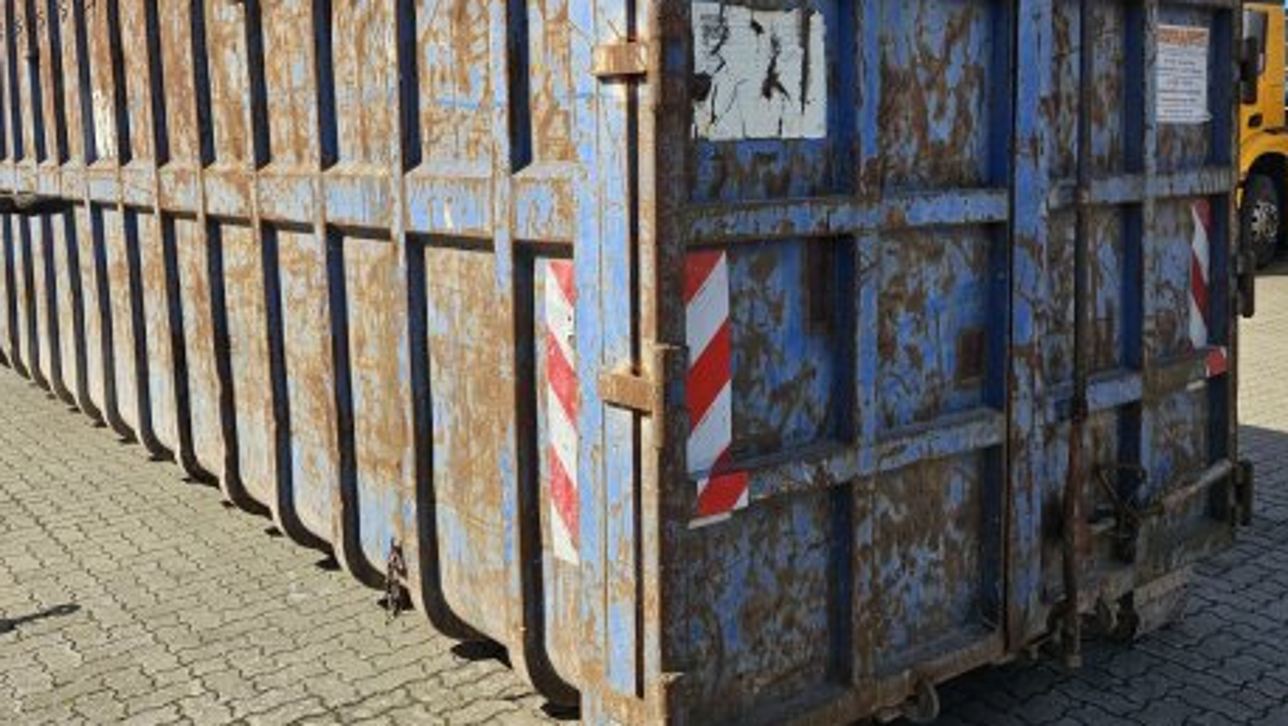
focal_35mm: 35
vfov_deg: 33.5
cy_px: 245
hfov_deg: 56.6
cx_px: 602
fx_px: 1196
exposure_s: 1/2000
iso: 32
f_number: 1.8
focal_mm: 5.4
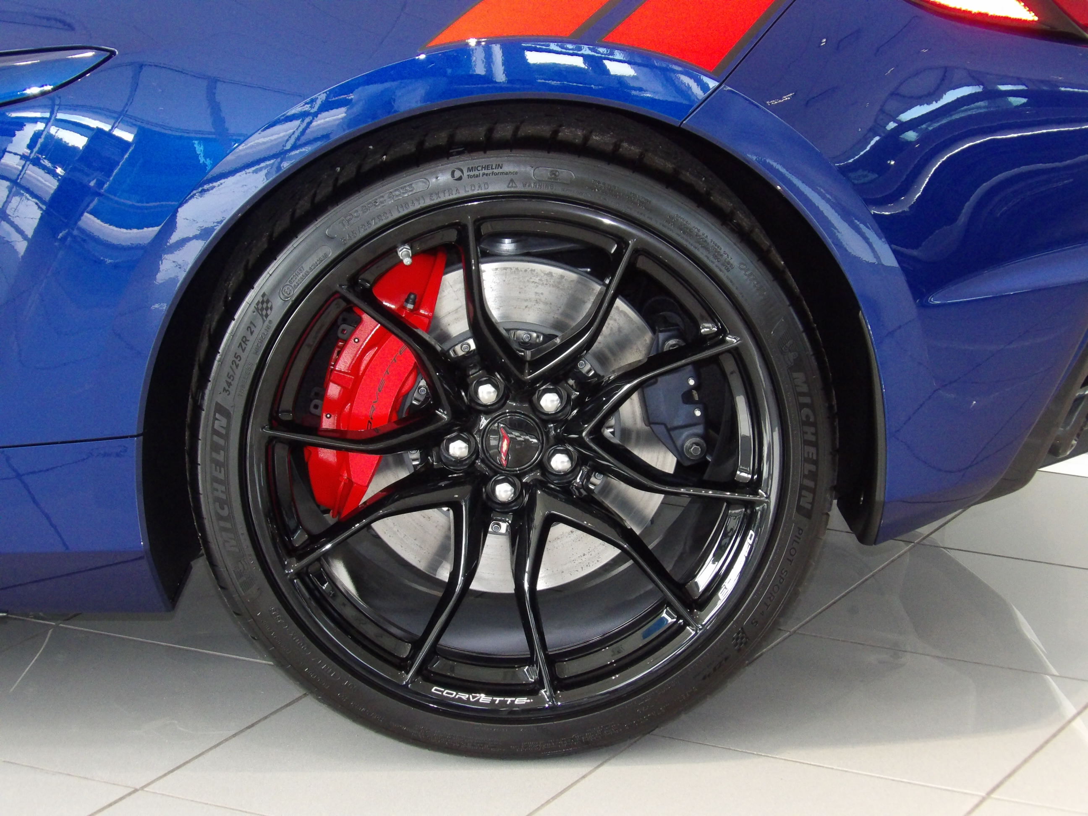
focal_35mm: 102
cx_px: 544
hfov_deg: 19.3
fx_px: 3206
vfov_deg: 14.5
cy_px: 408
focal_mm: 18.2
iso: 640
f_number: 4.2
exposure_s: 1/93
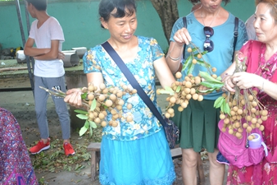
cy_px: 116
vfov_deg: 33.2
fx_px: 308
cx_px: 171
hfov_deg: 48.1
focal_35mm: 40
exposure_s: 1/80
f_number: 4.5
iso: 400
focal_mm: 18
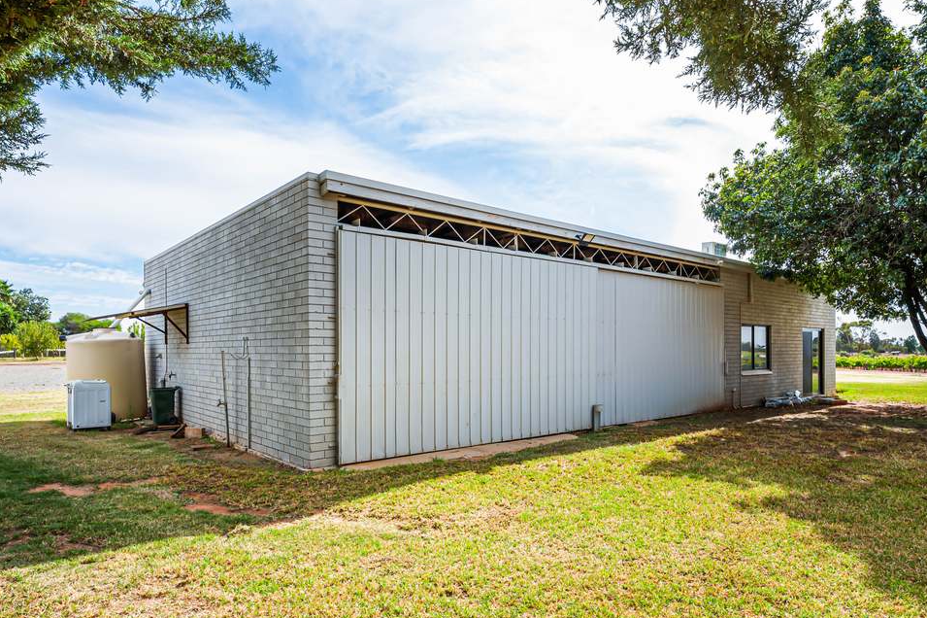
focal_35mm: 22
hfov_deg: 78.6
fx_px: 566
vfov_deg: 56.9
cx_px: 478
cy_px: 355
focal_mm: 14
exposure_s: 1/60
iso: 100
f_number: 8
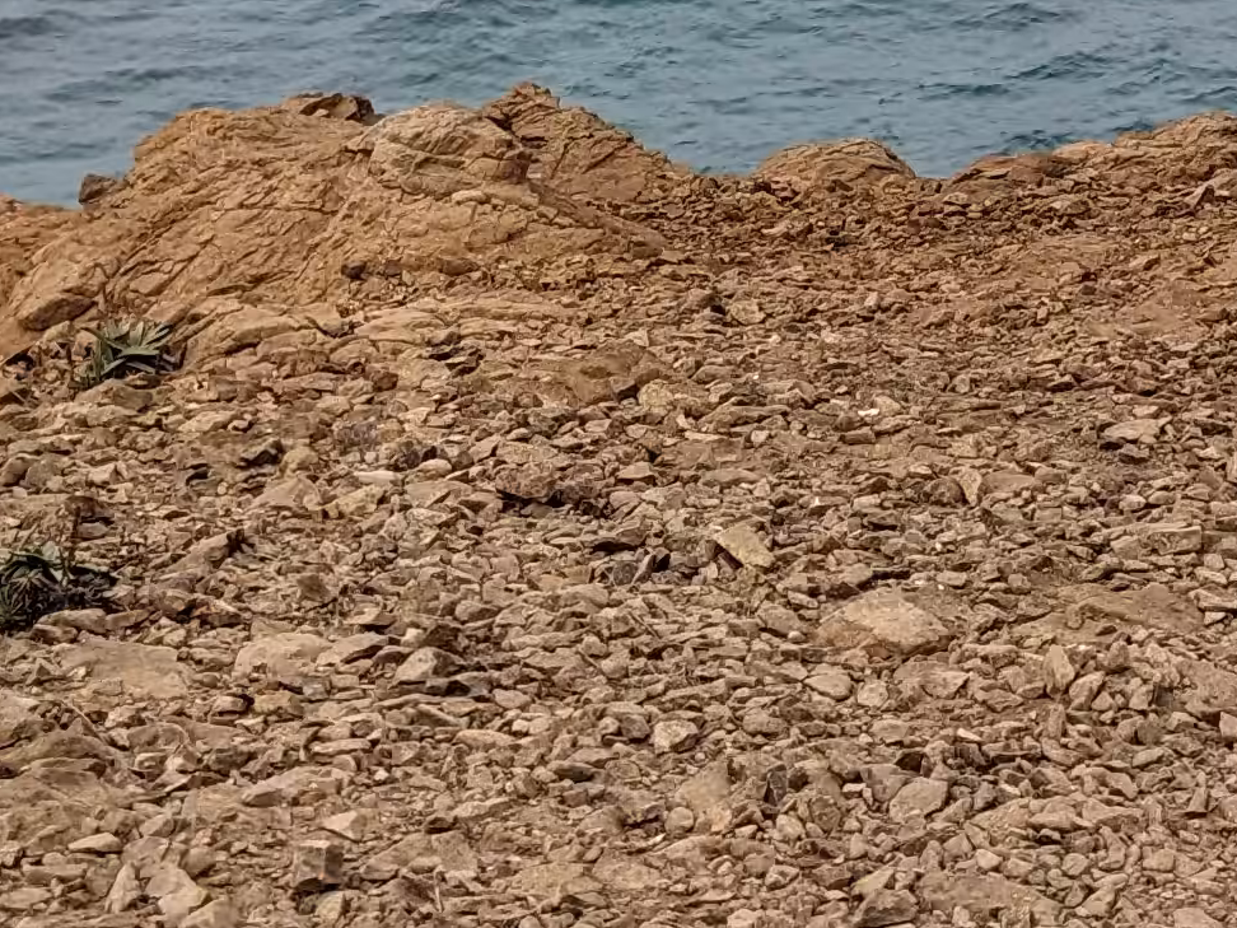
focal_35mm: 112
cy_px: -424
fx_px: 4002
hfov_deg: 17.4
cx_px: 1010
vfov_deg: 12.6
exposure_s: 1/2933
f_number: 1.73
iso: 84
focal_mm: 4.38
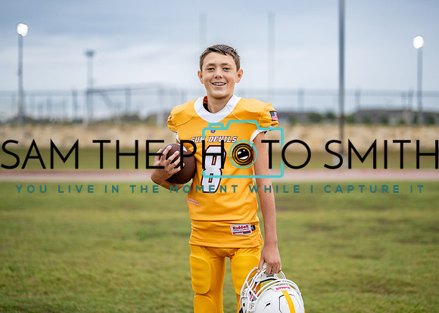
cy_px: 145
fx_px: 712
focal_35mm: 57
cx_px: 227
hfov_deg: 34.2
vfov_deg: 24.8
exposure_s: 1/1600
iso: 320
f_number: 1.2
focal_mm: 50
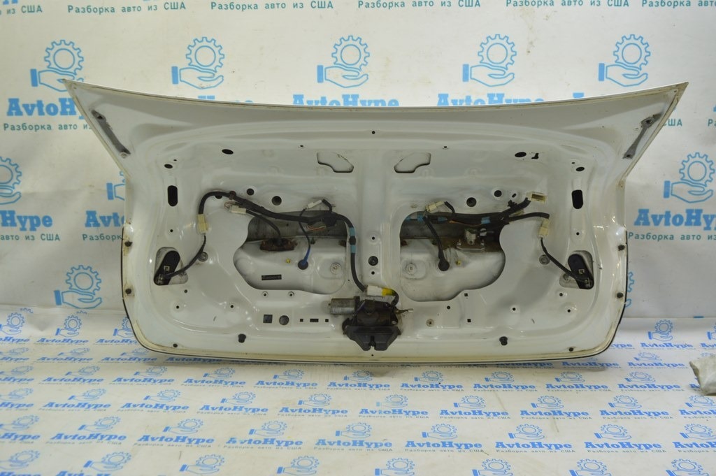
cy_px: 238
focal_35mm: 32
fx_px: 626
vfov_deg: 41.6
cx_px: 358
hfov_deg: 59.5
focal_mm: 21
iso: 400
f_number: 5.6
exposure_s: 1/20
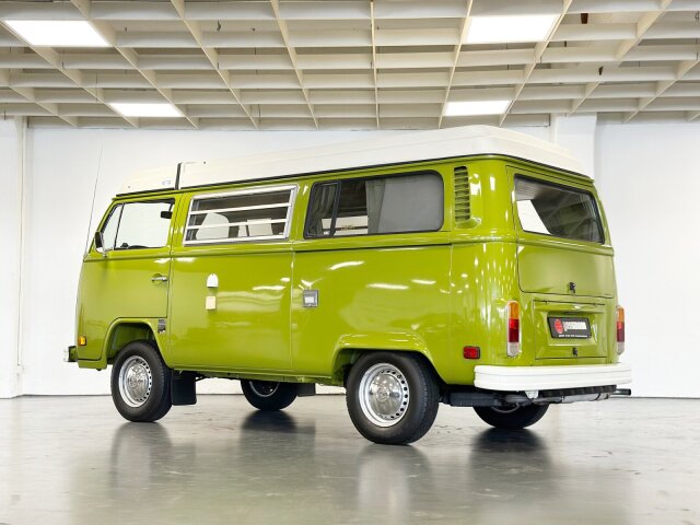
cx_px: 350
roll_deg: +1.5
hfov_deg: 39.7
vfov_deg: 30.3
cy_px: 262
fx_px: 971
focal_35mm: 48
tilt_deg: +3.1
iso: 125
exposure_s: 1/78
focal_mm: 6.86
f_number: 1.78
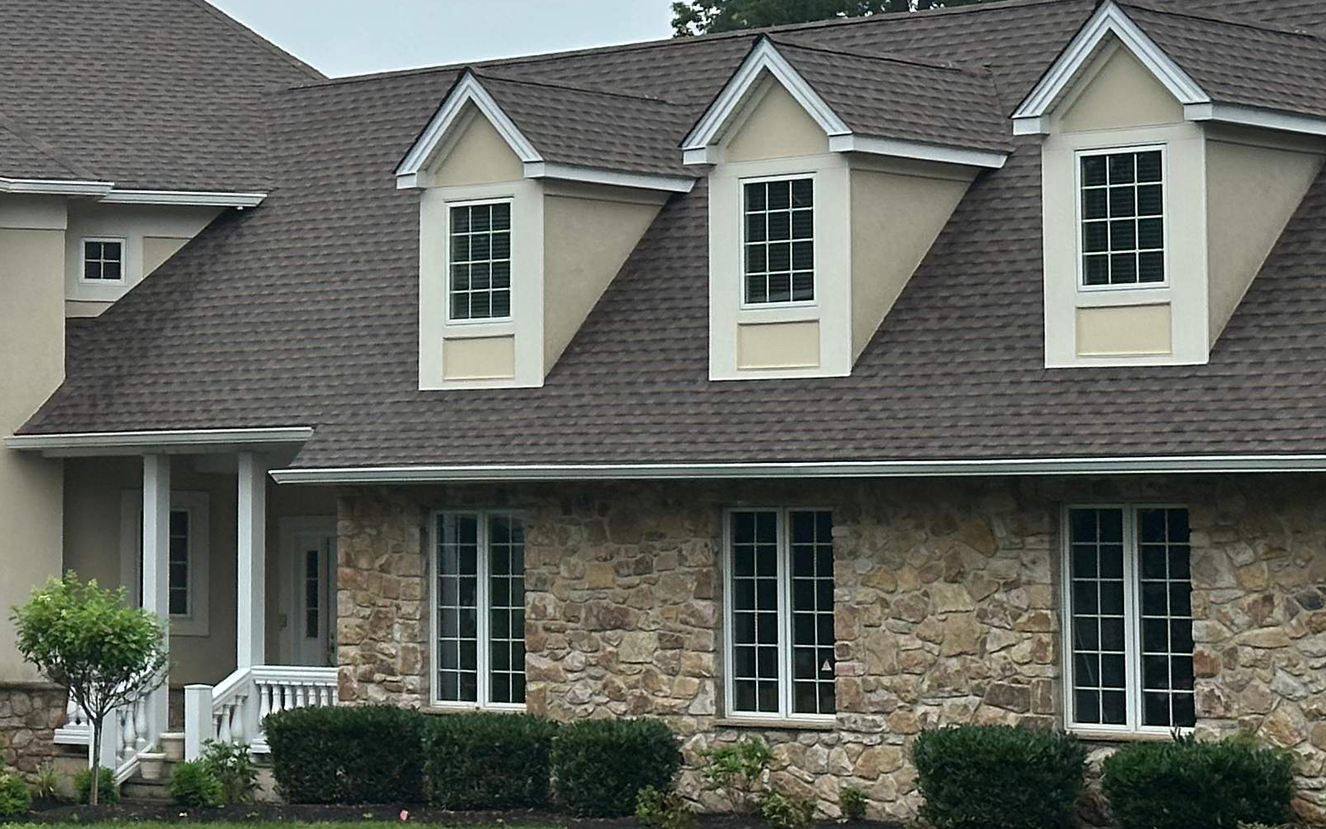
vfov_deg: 10.3
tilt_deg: +6.2
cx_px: -117
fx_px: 4590
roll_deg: -1.1
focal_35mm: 127
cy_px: 167
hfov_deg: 16.0
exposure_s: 1/2203
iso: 64
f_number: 1.78
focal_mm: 6.86
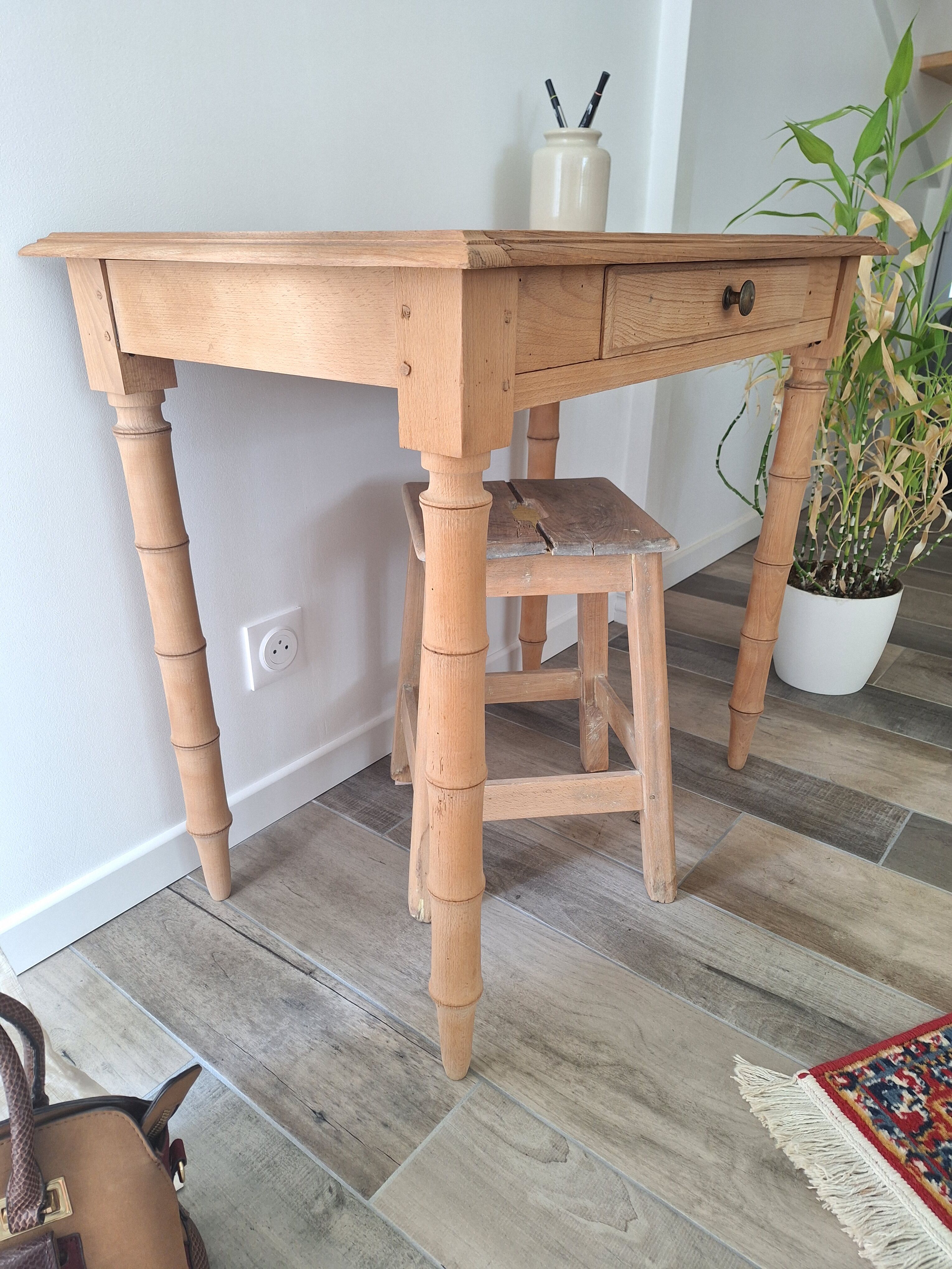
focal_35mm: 23
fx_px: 843
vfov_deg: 73.9
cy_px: 634
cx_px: 476
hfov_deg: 58.9
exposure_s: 1/50
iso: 125
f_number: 1.8
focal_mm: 5.54
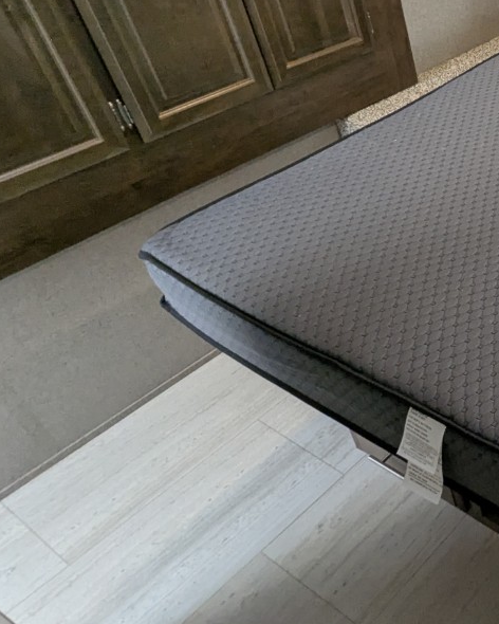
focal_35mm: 37
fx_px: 683
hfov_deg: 30.7
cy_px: 240
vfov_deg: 48.7
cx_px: 660
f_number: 2.2
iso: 196
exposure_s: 1/47.3
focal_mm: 2.35
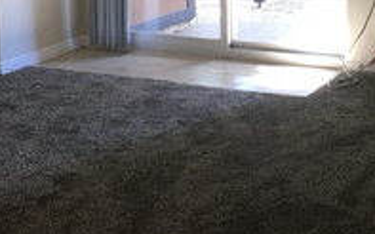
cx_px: 335
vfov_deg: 12.7
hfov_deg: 20.4
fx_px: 1022
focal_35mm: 100
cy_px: -63
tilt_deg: -5.2
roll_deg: +0.5
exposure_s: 1/30
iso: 40
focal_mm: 4.15
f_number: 2.2
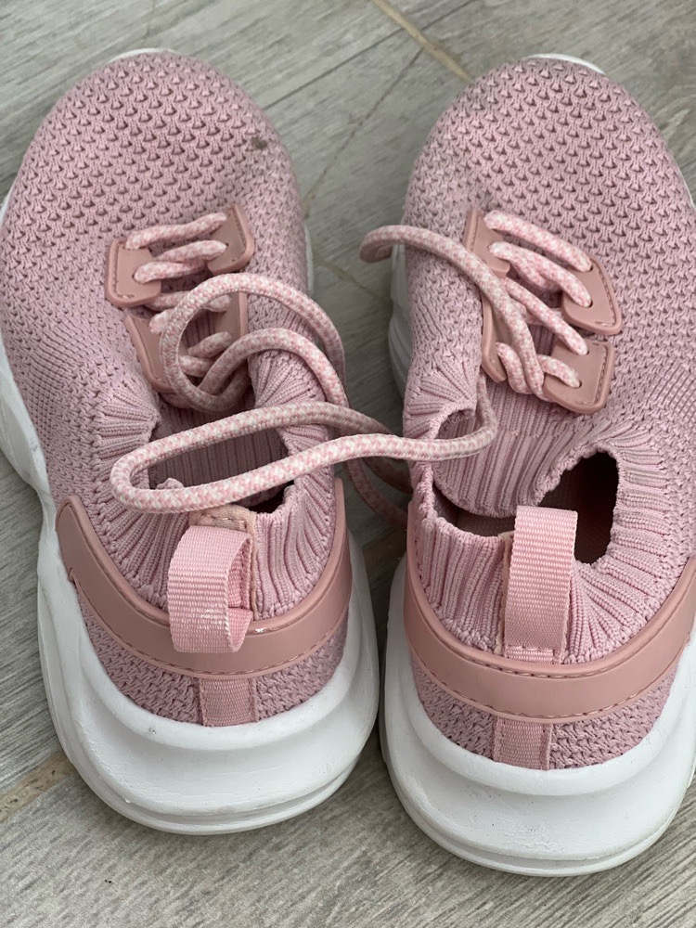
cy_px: 464
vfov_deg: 25.3
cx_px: 348
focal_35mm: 77
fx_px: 2064
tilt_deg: -54.3
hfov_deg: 19.1
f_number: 2.8
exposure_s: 1/121
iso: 160
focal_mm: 9
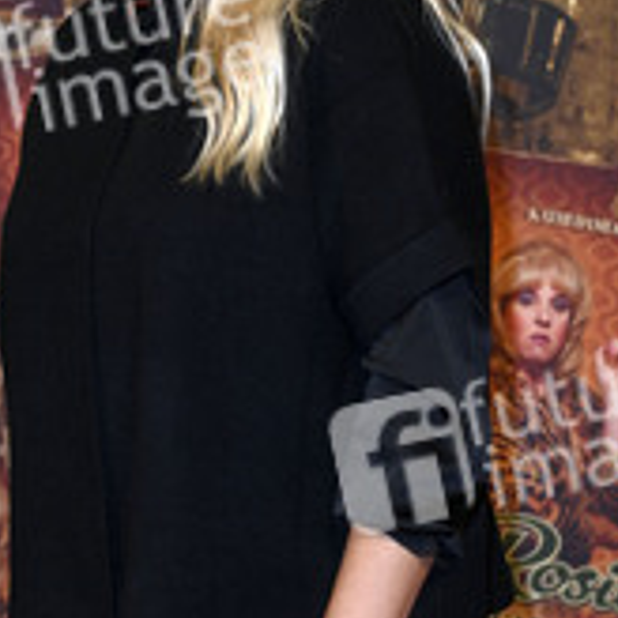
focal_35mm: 186
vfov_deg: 9.4
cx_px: 181
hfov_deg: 9.4
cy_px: 256
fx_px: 3757
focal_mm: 90
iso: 1250
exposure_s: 1/250
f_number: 5.6
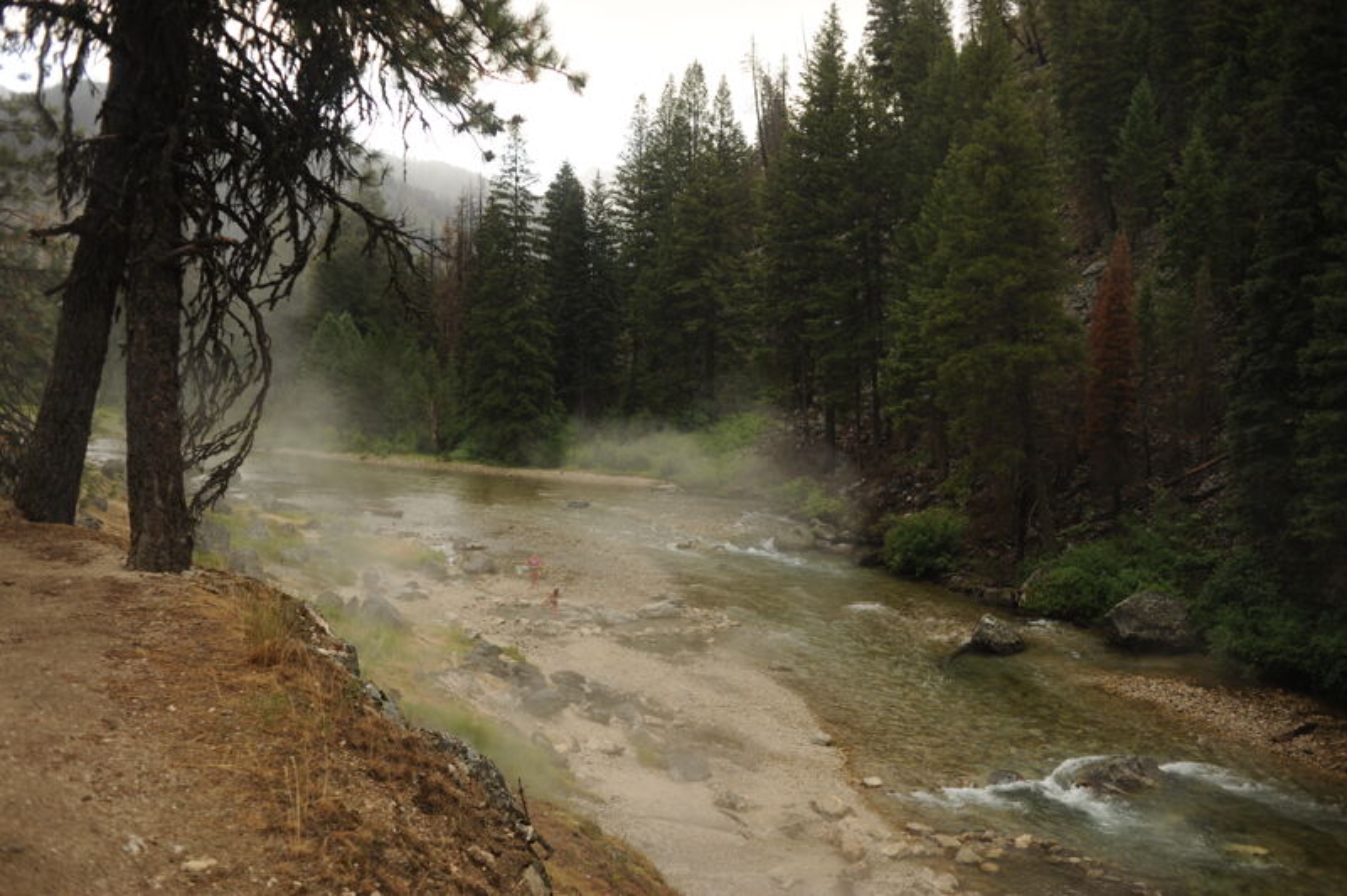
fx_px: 1308
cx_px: 674
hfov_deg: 54.5
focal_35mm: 35
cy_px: 448
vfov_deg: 37.8
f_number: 4
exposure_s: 1/50
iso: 200
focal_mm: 35
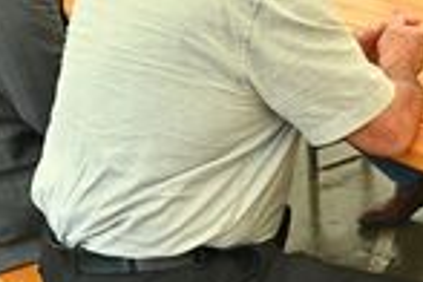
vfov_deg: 12.6
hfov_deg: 18.3
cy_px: -32
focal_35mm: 107
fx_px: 1257
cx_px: 486
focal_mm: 35
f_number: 5
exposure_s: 1/400
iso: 1600
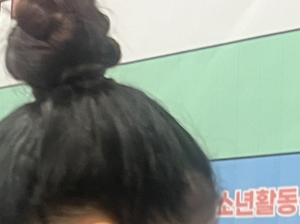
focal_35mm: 129
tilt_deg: -0.7
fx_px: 1117
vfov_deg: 11.0
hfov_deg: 15.0
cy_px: 336
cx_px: 5
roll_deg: -3.1
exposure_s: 1/60
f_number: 1.6
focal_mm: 5.1
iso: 100
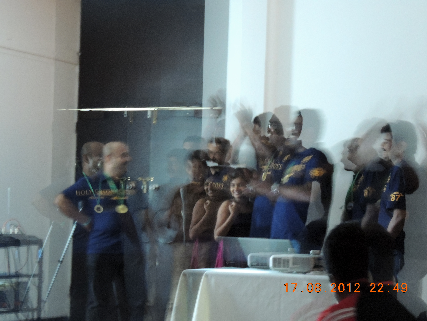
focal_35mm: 100
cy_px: 160
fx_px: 1234
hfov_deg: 19.6
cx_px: 214
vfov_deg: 14.8
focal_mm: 17.8
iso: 1600
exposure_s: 1
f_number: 4.1
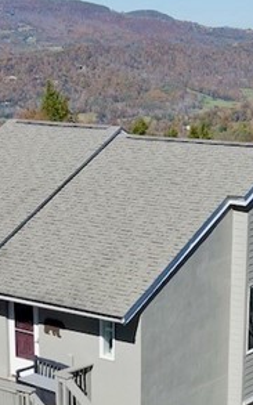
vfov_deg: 22.8
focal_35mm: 89
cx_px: 124
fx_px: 982
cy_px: 352
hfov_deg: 14.7
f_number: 2.8
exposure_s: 1/725
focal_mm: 4.5
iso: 100
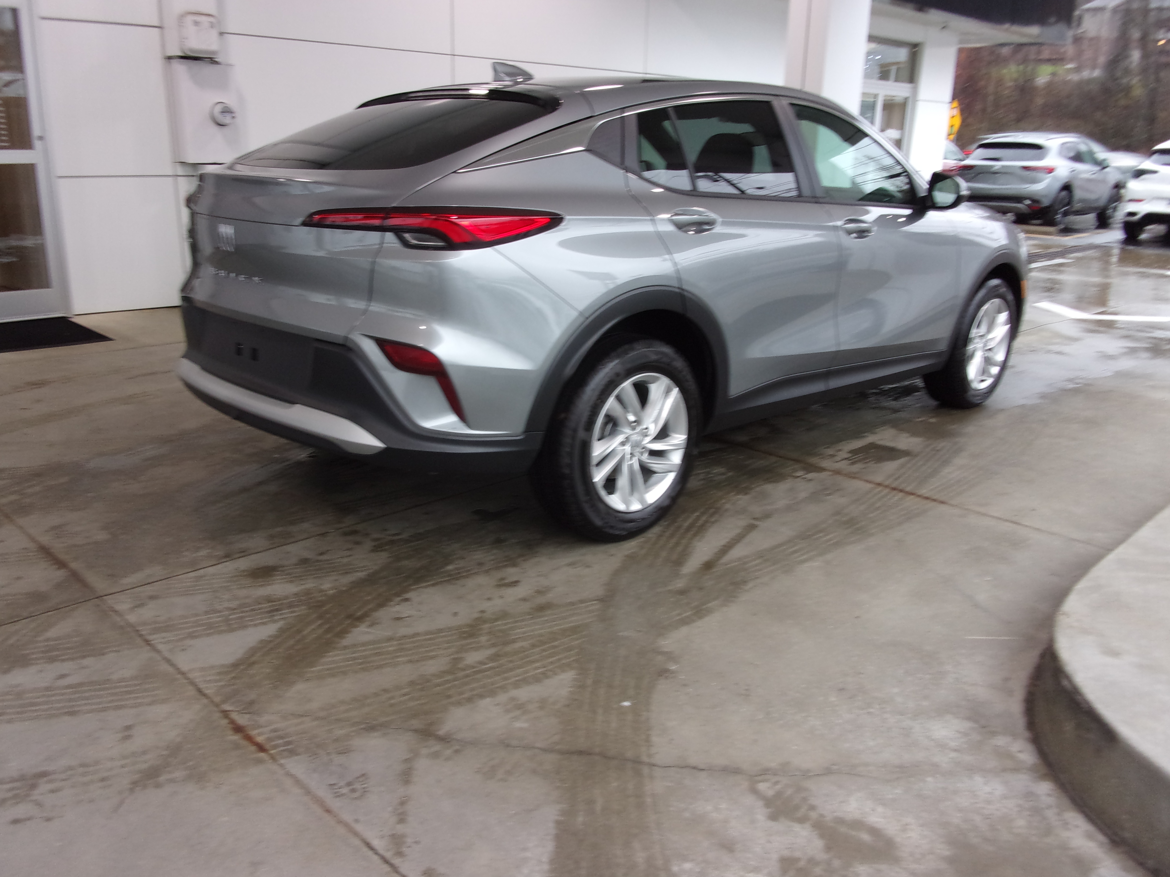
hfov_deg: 63.4
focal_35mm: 28
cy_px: 438
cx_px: 585
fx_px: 946
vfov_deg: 49.7
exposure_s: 1/34
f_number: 3.9
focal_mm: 5.1
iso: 117
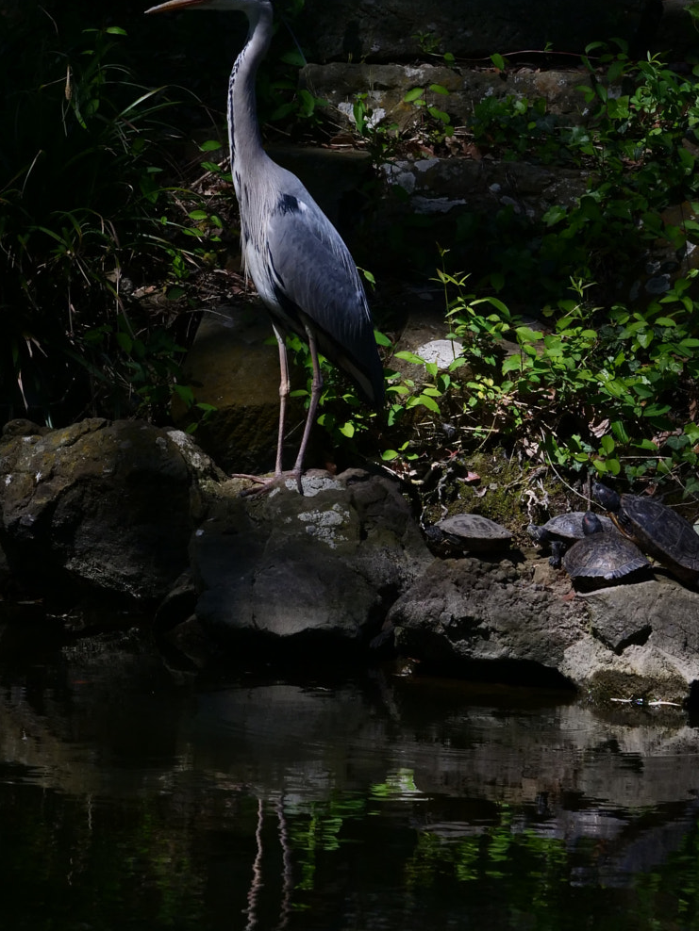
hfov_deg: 3.5
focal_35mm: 421
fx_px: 11335
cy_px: 637
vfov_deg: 4.7
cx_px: 171
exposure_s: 1/800
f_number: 6.3
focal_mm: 130
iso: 800
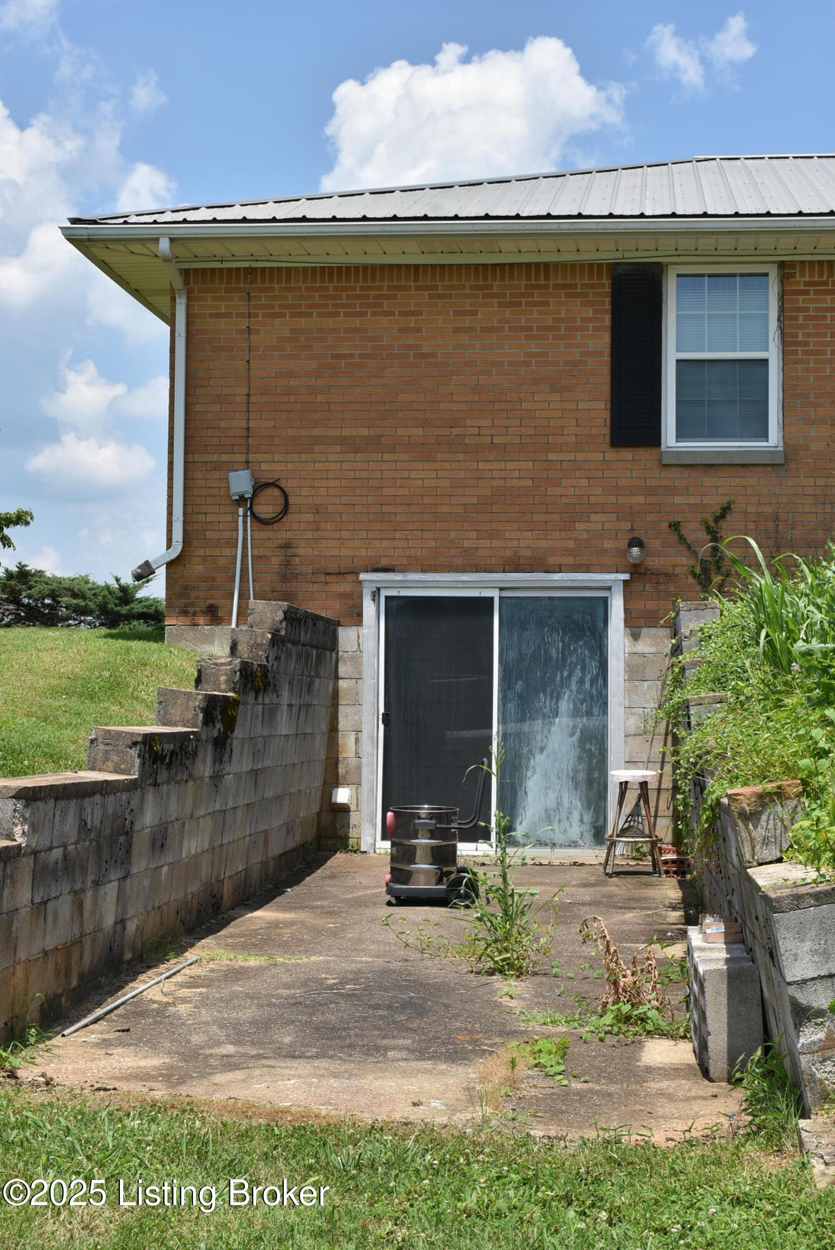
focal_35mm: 60
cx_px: 418
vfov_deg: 33.4
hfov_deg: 22.7
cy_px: 625
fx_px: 2084
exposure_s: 1/400
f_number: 10
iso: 250
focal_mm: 40
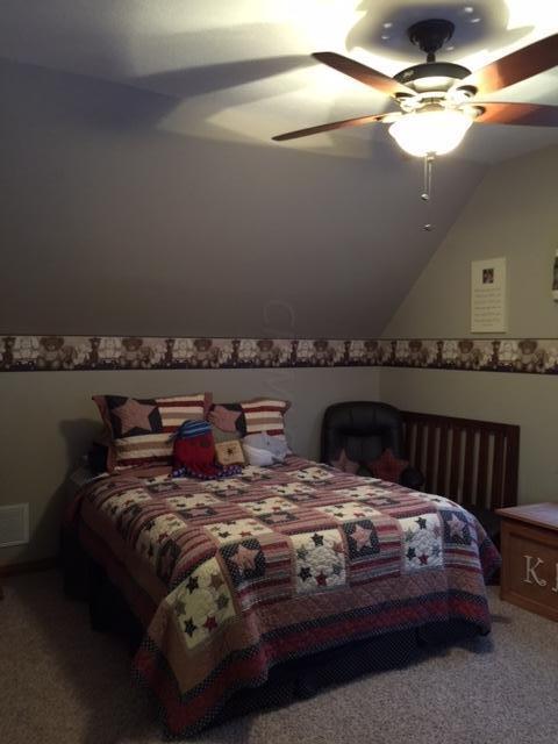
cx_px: 279
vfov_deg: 61.7
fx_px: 623
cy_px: 372
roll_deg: -0.1
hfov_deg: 48.2
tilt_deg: -2.5
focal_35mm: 29
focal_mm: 4.15
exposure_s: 1/4
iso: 64
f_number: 2.2
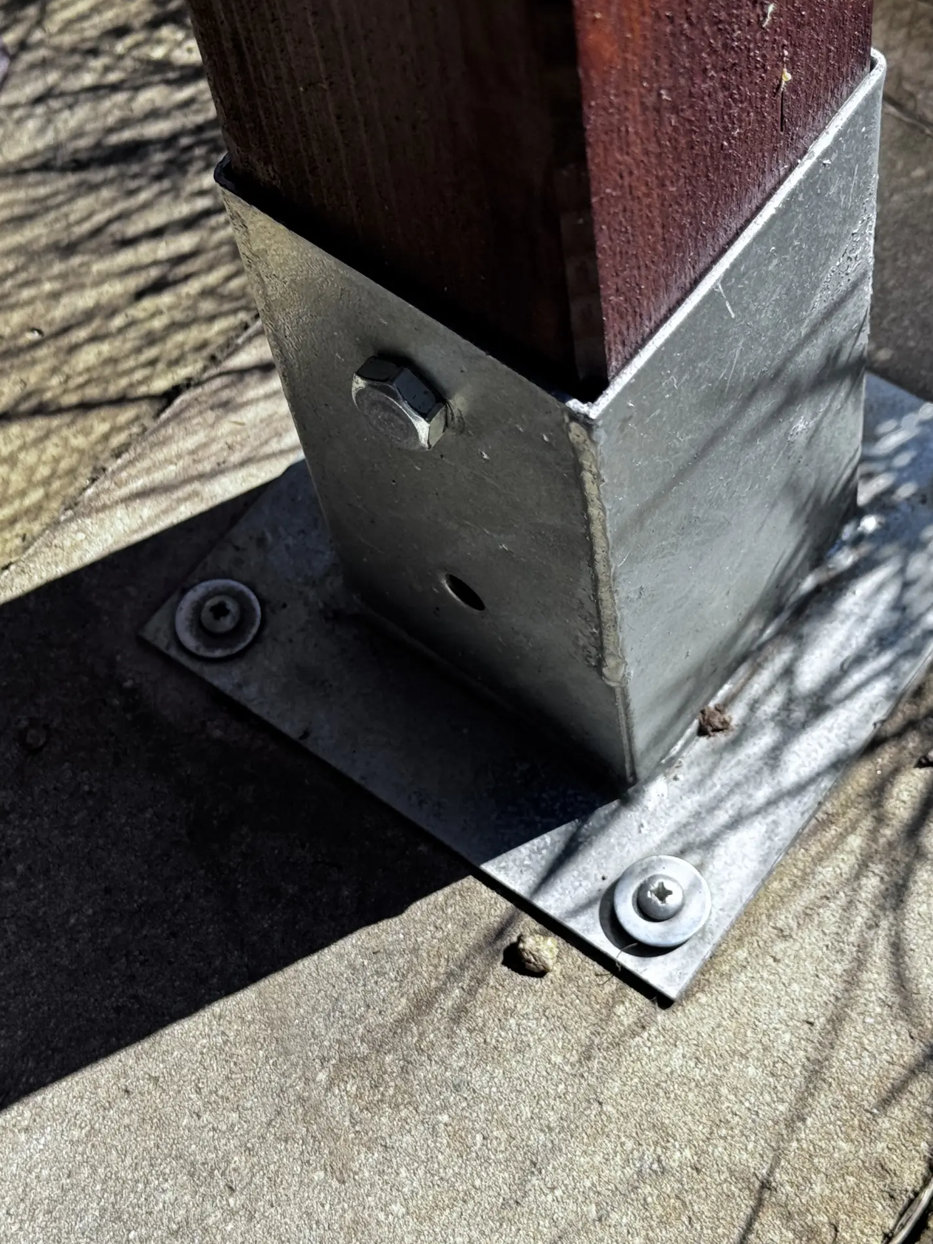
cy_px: 615
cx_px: 457
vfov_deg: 29.8
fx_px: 2335
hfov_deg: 22.6
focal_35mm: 65
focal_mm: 6.76
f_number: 1.78
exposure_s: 1/3257
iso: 64
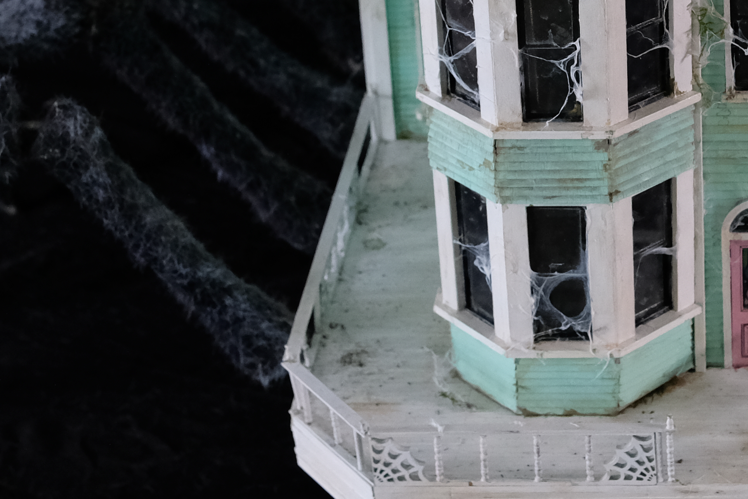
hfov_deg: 18.2
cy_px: 5
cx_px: 778
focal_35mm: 109
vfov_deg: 12.4
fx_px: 2264
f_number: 3.6
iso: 2500
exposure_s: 1/250
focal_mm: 23
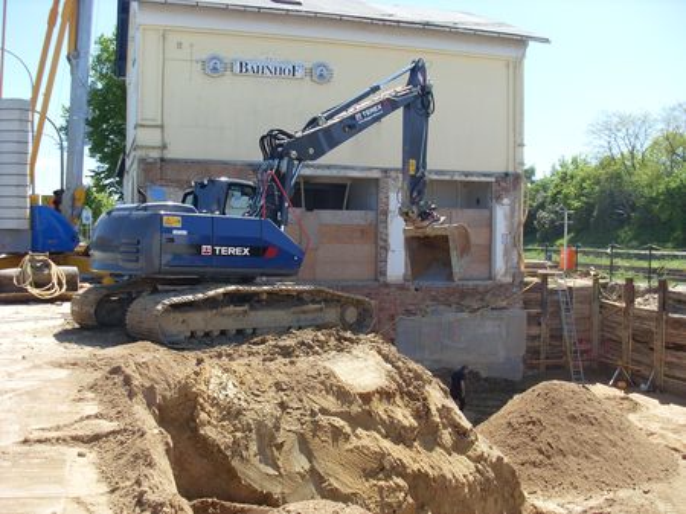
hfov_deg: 49.0
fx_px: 753
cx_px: 343
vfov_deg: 37.7
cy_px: 257
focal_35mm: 38
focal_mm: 6.3
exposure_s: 1/125
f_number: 7.7
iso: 80
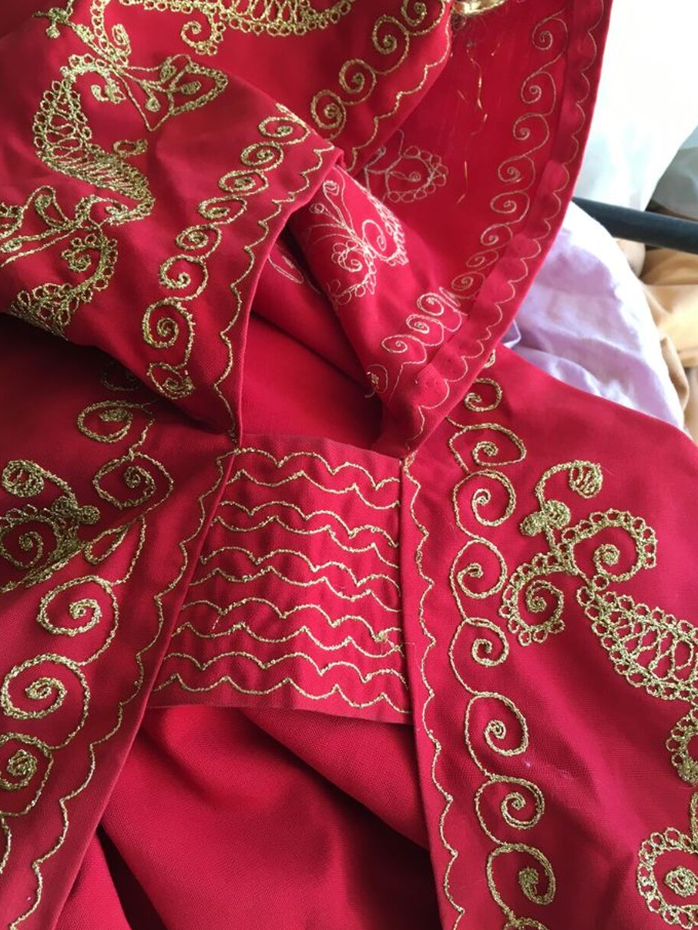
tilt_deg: -42.4
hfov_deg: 44.2
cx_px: 346
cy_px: 479
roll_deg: +0.8
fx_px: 860
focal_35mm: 32
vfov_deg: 56.8
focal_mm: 4.15
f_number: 2.2
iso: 40
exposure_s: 1/33
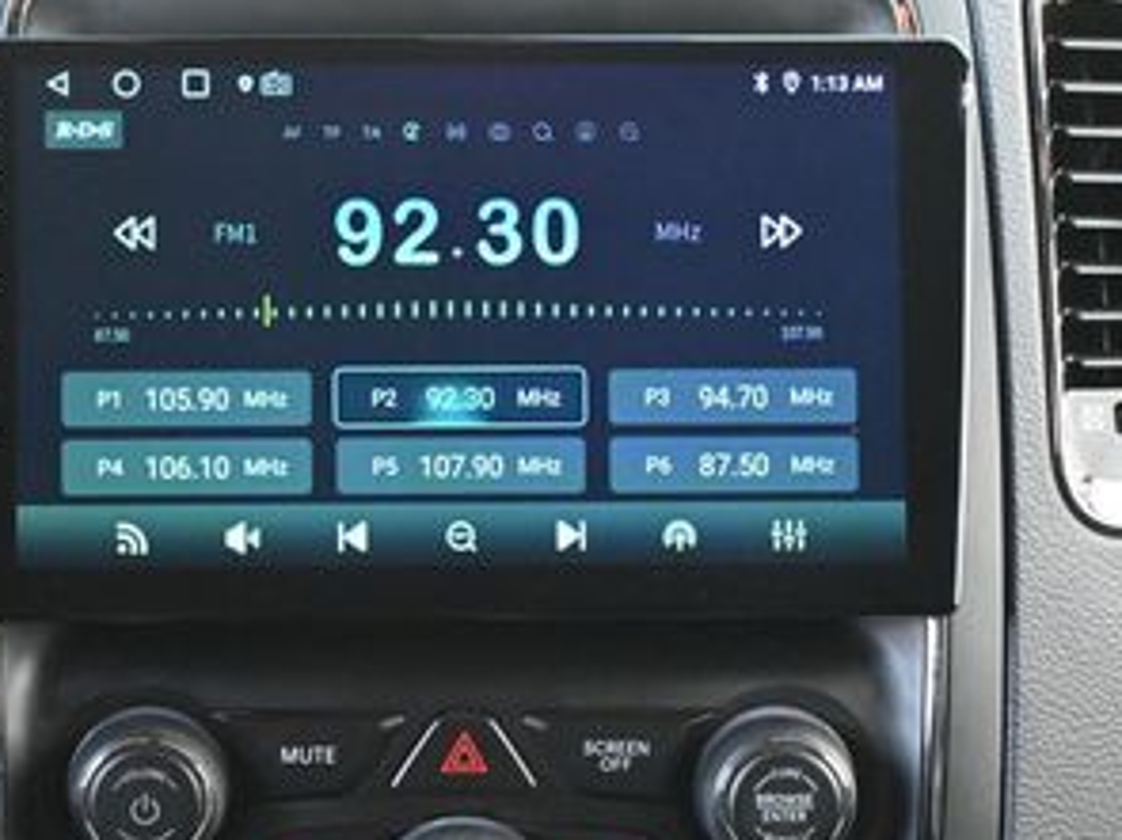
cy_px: 593
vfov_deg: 14.5
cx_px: 434
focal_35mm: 102
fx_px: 3291
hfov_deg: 19.3
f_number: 5
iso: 3200
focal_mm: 32.5
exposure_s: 1/100
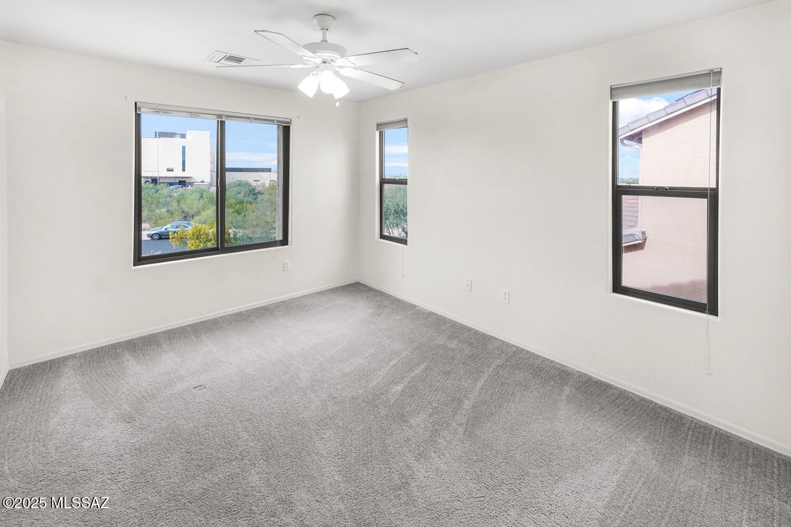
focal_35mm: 15
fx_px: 330
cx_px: 396
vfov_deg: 77.3
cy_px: 264
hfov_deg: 100.4
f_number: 8
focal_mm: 10
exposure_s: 1/30
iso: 320
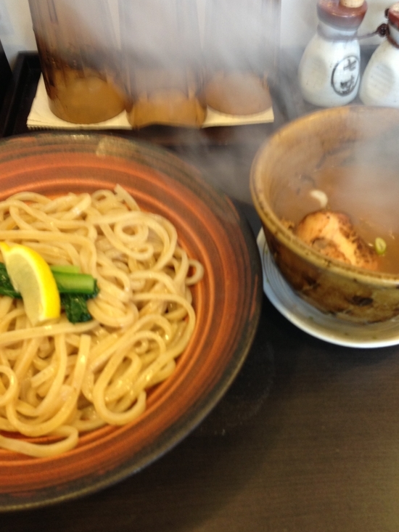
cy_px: 258
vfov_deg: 51.3
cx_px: 212
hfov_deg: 39.7
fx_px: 553
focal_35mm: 36
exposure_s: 1/20
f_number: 2.4
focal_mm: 4.13
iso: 100
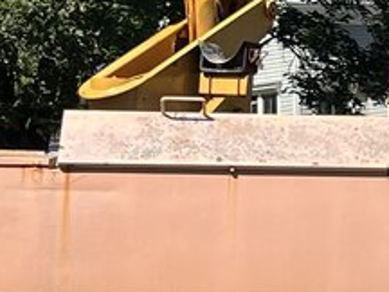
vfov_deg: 7.7
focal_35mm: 193
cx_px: 625
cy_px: -5
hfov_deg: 9.9
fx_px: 2169
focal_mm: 5.7
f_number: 1.5
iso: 50
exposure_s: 1/4274
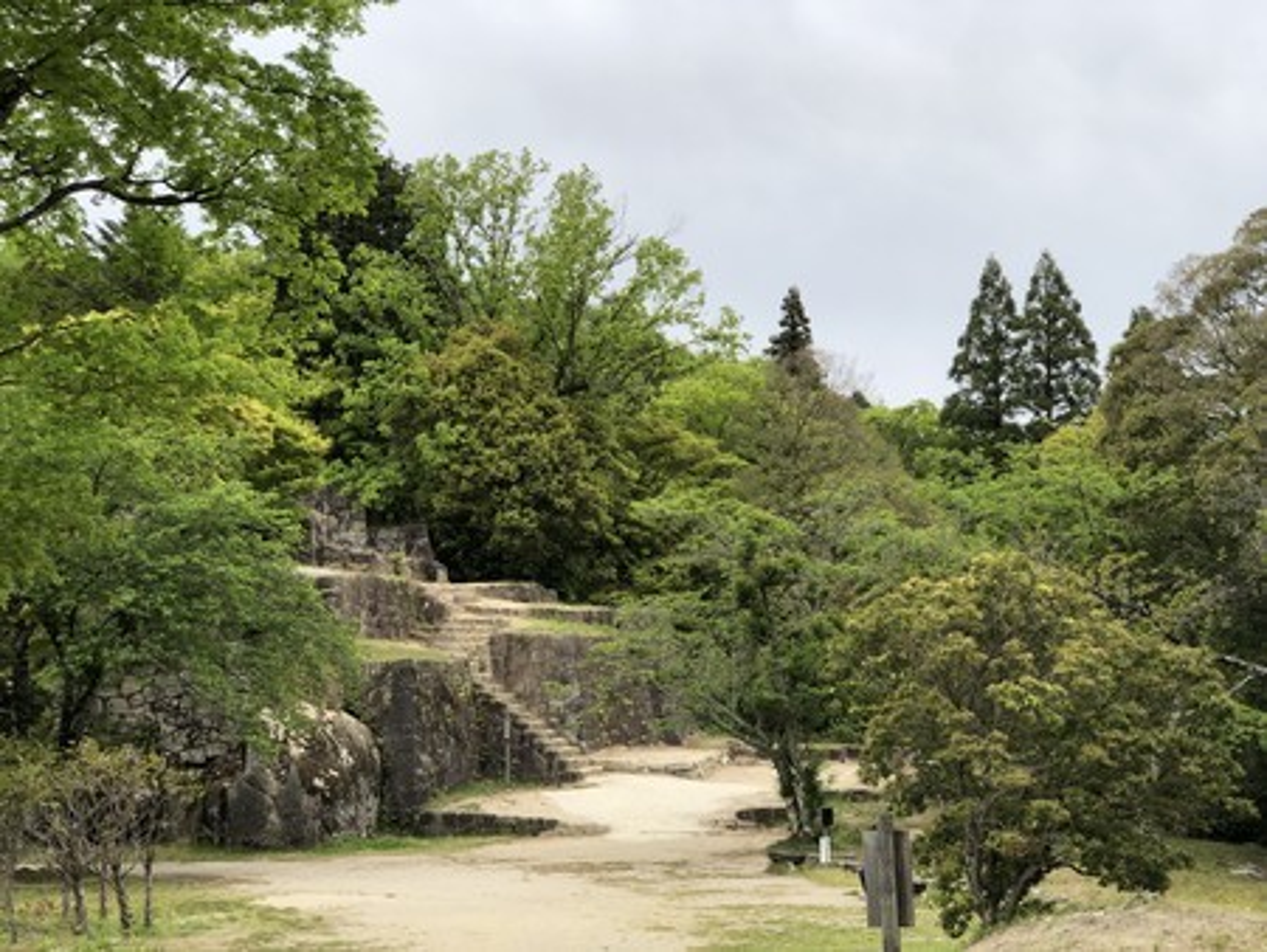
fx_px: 2087
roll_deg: +0.7
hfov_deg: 33.8
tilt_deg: +7.0
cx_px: 634
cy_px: 476
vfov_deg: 25.7
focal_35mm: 57
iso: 20
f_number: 2.8
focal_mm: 6.6
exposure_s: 1/475
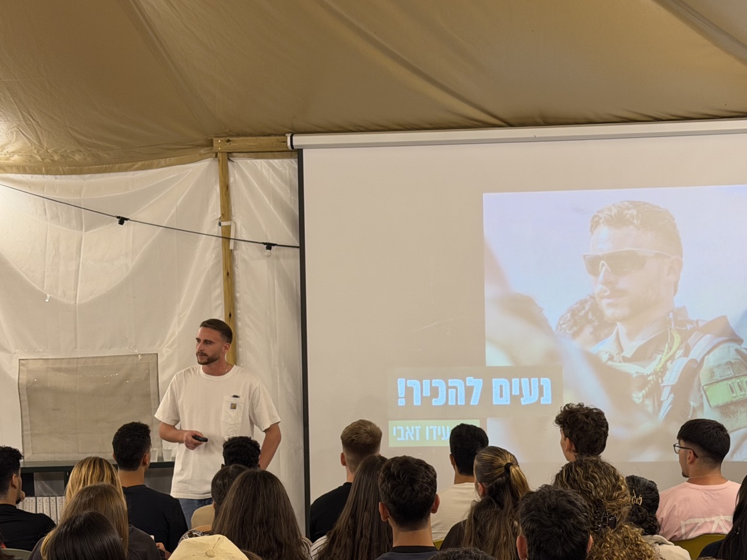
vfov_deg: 22.2
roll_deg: +1.3
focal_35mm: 66
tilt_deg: +0.2
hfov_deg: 29.4
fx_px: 1424
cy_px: 328
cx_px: 411
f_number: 1.78
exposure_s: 1/50
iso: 160
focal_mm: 6.76
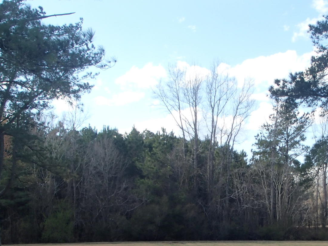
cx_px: 239
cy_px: 200
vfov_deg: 21.6
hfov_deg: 28.6
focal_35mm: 67
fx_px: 635
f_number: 4.6
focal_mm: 6.83
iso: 100
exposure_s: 1/200
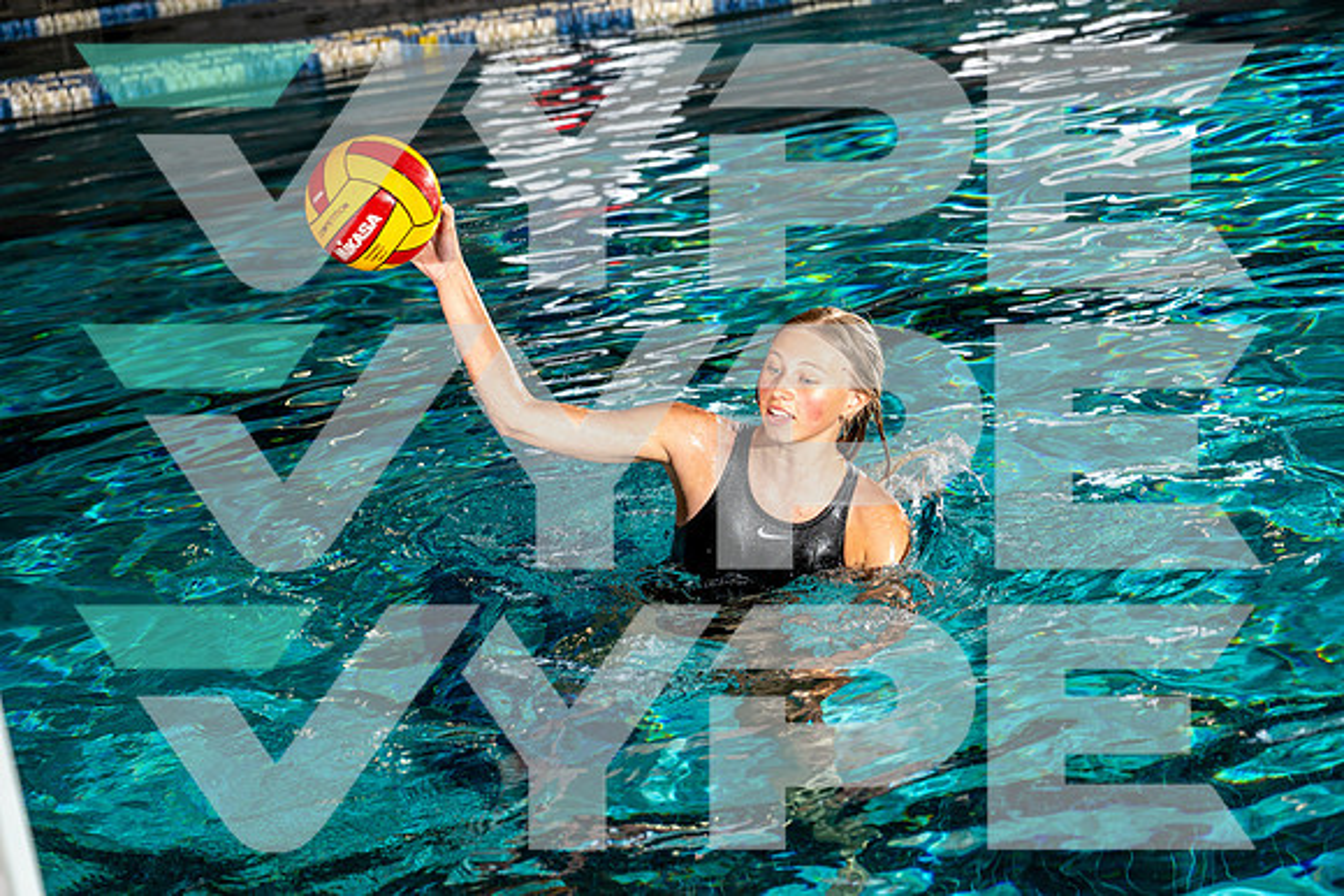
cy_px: 448
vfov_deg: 19.5
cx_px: 672
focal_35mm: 70
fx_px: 2614
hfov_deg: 28.8
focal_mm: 70
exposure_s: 1/250
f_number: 4
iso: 100
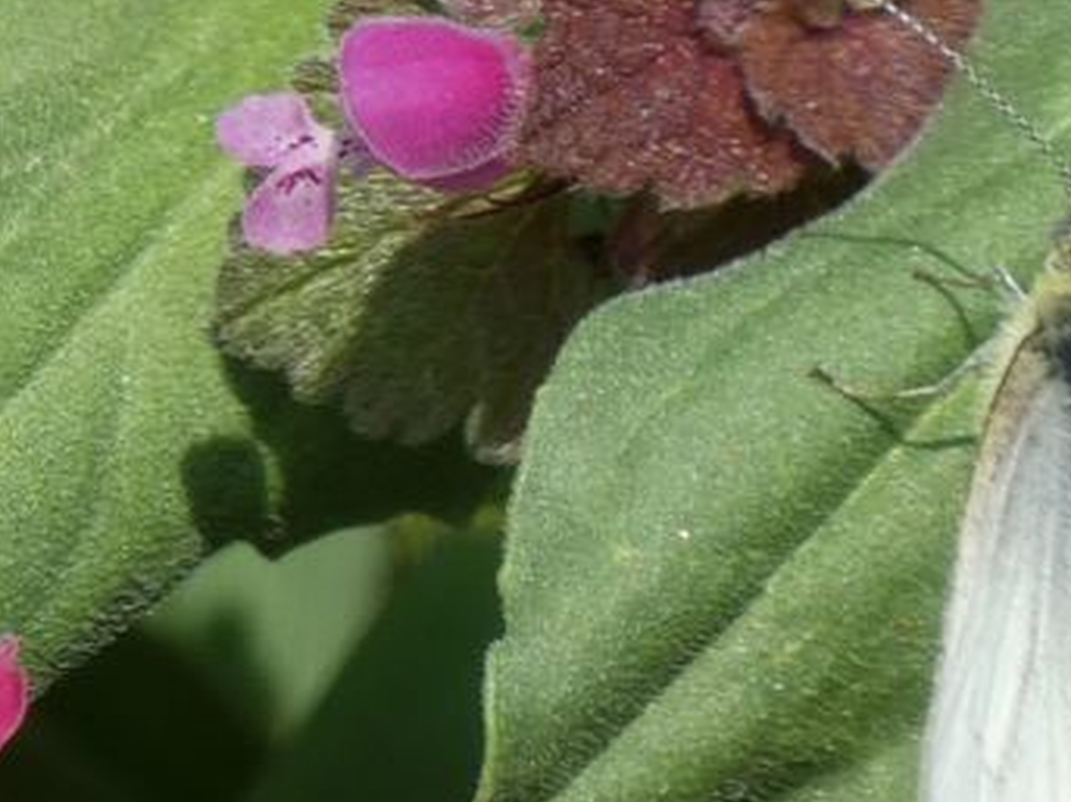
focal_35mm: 1322
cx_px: 1026
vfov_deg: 1.1
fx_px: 40888
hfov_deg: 1.5
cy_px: 665
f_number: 5.6
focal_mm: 95.2
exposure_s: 1/160
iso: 80
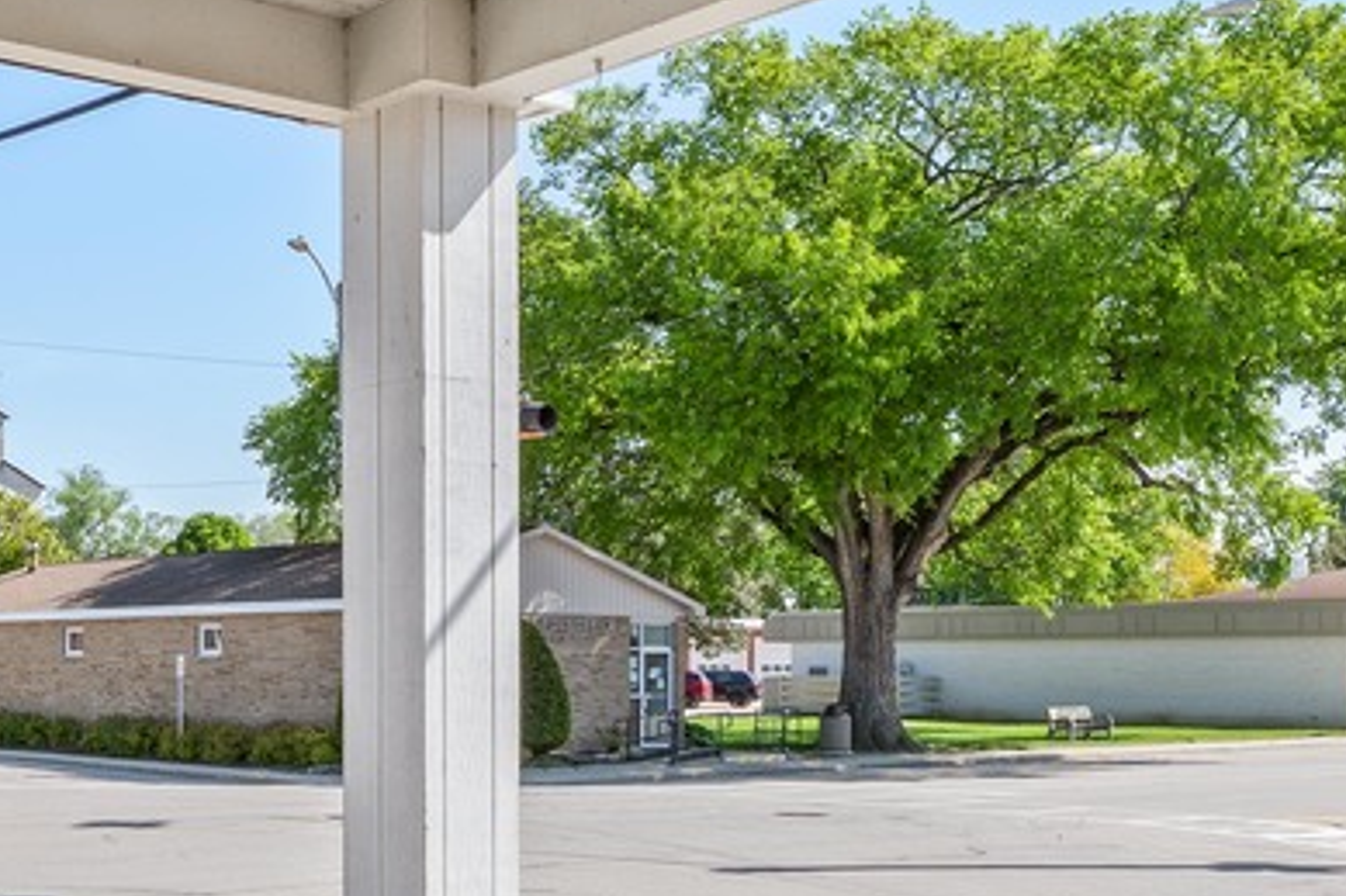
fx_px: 1869
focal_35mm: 50
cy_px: 654
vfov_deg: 26.7
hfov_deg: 37.1
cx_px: 135
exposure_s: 1/50
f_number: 11
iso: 125
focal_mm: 12
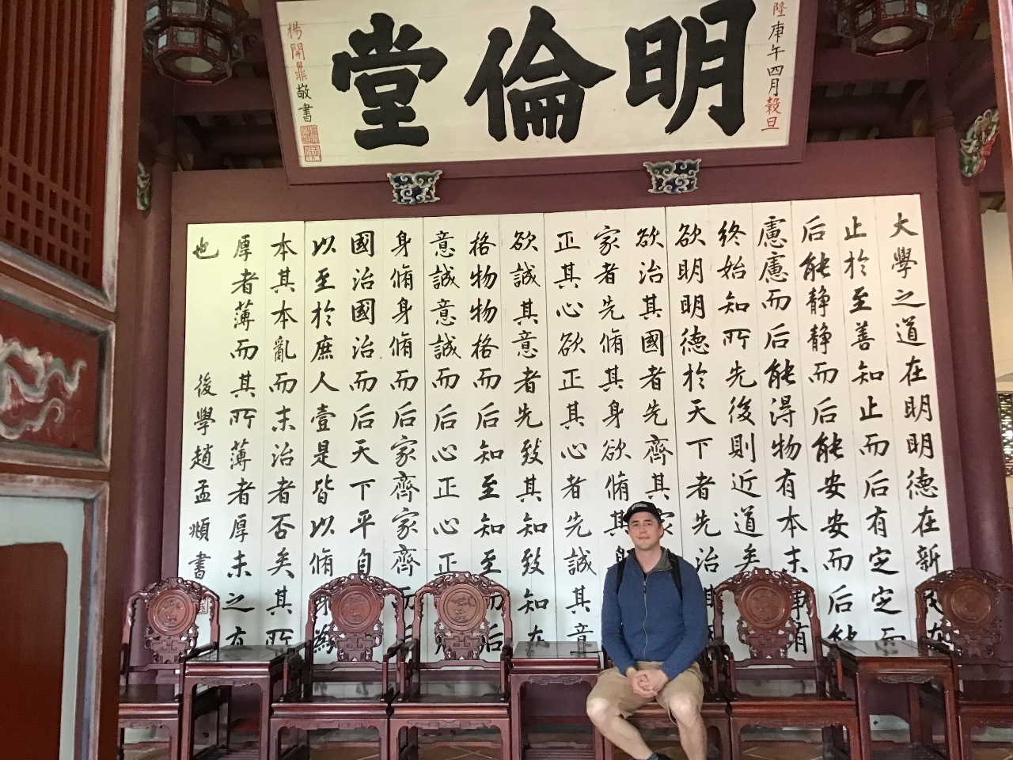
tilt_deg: +6.7
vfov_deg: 45.4
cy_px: 380
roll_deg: +0.3
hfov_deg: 58.4
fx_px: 907
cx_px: 506
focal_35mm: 31
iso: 100
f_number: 2.4
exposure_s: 1/30
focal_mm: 3.3
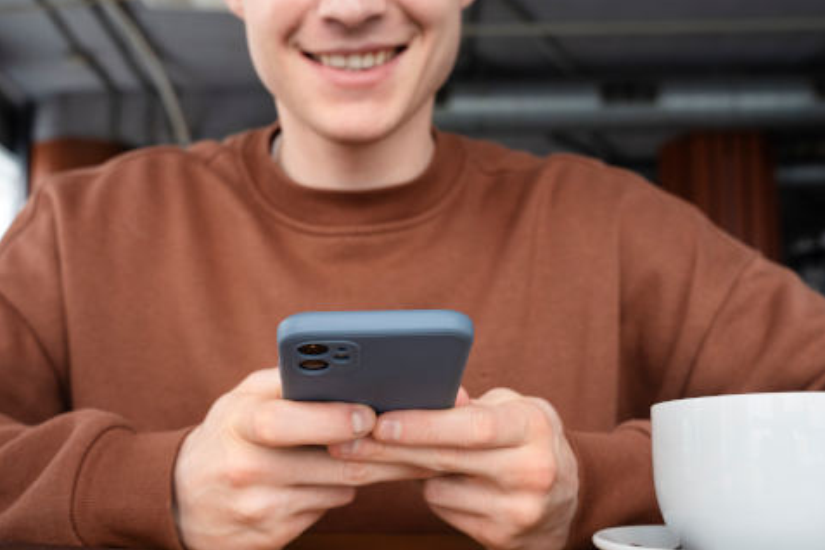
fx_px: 1008
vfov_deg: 30.4
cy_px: 342
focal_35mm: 44
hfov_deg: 44.4
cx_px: 351
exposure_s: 1/100
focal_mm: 35
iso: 1000
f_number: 5.6
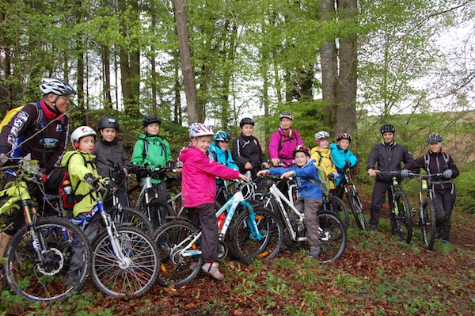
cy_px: 158
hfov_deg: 57.3
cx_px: 238
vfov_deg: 39.9
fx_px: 435
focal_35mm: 33
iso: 400
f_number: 5
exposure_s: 1/100
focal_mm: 22
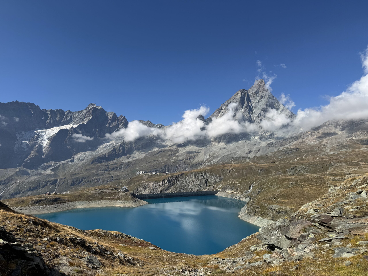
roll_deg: +0.2
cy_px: 138
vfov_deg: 56.8
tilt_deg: +5.5
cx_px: 184
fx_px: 255
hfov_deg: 71.6
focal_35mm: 24
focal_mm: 6.76
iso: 80
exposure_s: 1/5814
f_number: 1.78
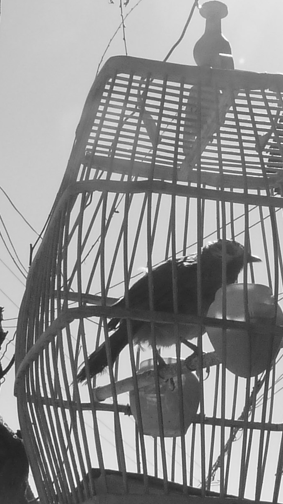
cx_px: 162
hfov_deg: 13.0
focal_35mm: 93
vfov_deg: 22.9
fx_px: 1241
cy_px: 205
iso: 100
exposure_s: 1/400
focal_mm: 4.3
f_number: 5
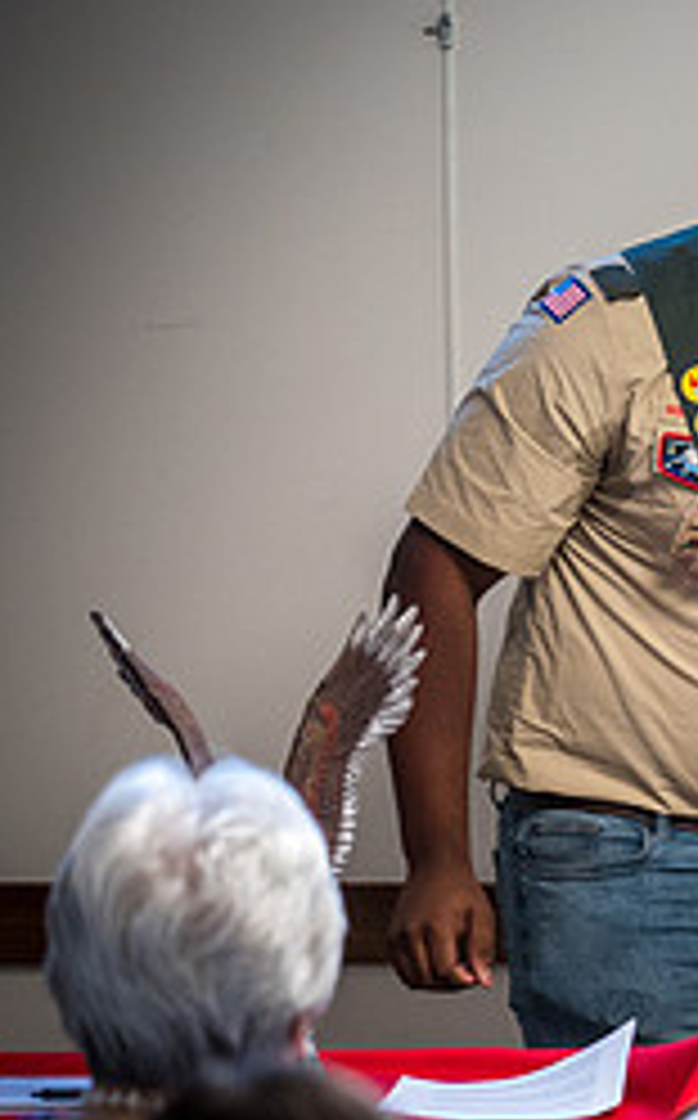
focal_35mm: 285
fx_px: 8700
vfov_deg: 7.4
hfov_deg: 4.6
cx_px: 1211
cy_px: 634
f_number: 4
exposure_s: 1/125
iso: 2800
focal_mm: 120
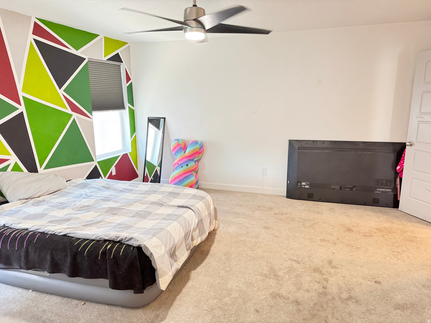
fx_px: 299
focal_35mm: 24
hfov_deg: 71.6
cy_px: 162
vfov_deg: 56.8
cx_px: 216
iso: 800
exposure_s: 1/40
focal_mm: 6.76
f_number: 1.78
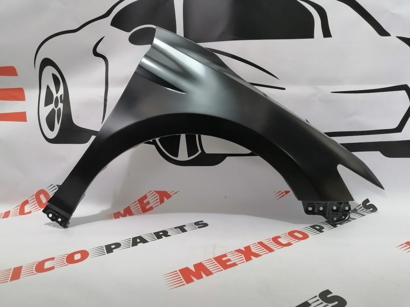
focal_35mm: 26
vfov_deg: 53.1
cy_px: 154
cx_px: 205
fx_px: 308
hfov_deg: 67.3
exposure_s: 1/33.3
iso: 320
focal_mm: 3.95
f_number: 1.8
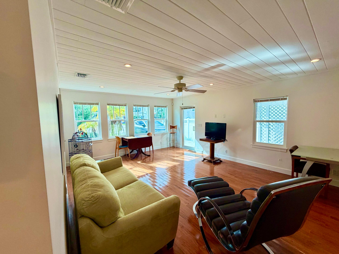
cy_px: 127
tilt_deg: -3.2
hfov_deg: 102.1
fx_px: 137
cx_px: 170
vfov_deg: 85.7
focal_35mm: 14
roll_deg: +1.8
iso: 125
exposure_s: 1/120
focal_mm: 2.22
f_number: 2.2
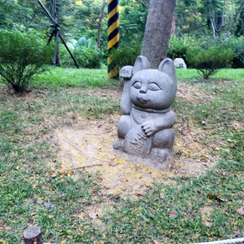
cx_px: 139
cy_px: 120
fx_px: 279
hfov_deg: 47.1
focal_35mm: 35
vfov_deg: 47.2
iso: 50
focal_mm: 4.15
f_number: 2.2
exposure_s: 1/120
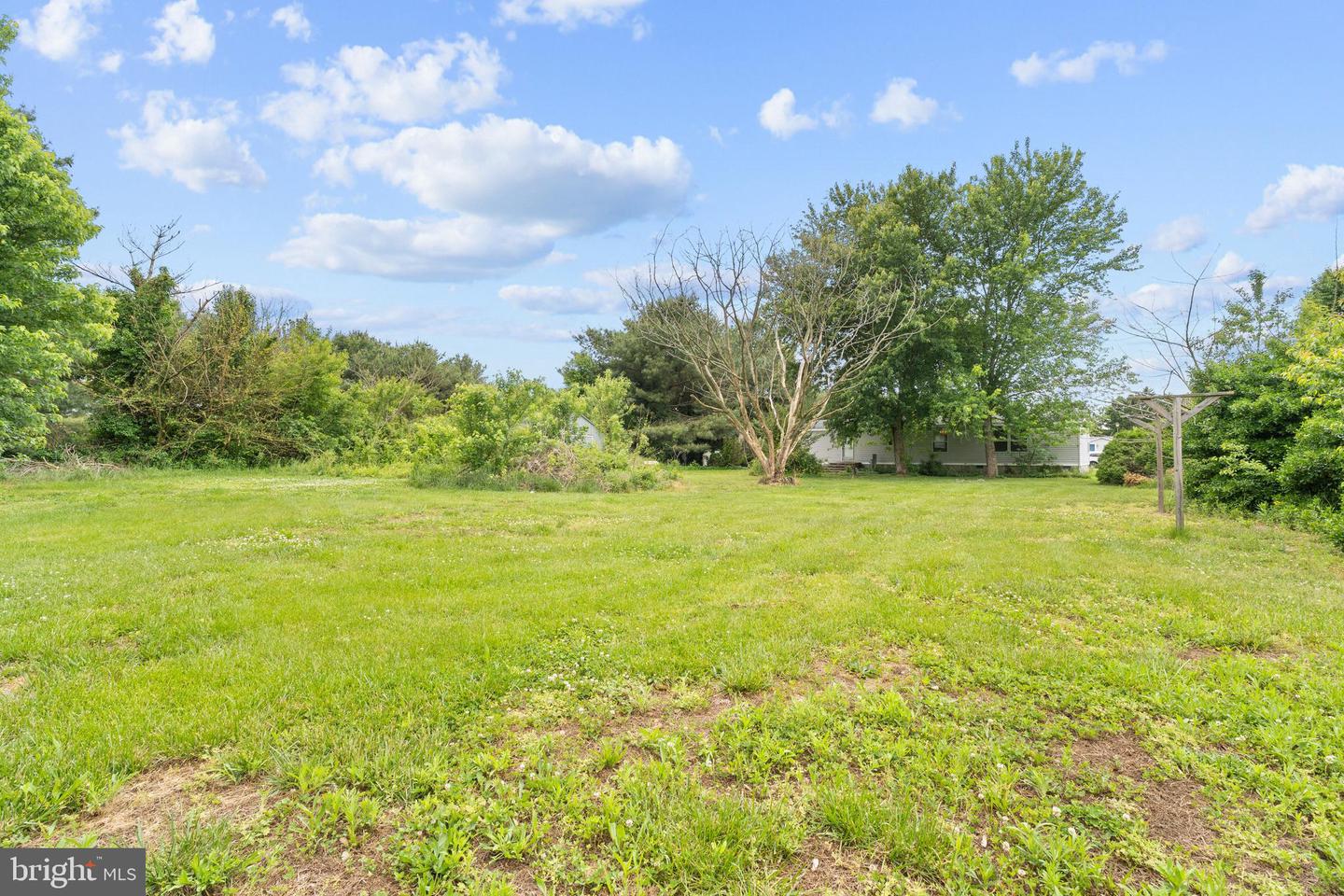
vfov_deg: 72.6
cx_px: 672
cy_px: 448
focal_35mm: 16
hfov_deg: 95.5
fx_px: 610
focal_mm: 10.9
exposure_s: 1/40
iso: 200
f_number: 7.1
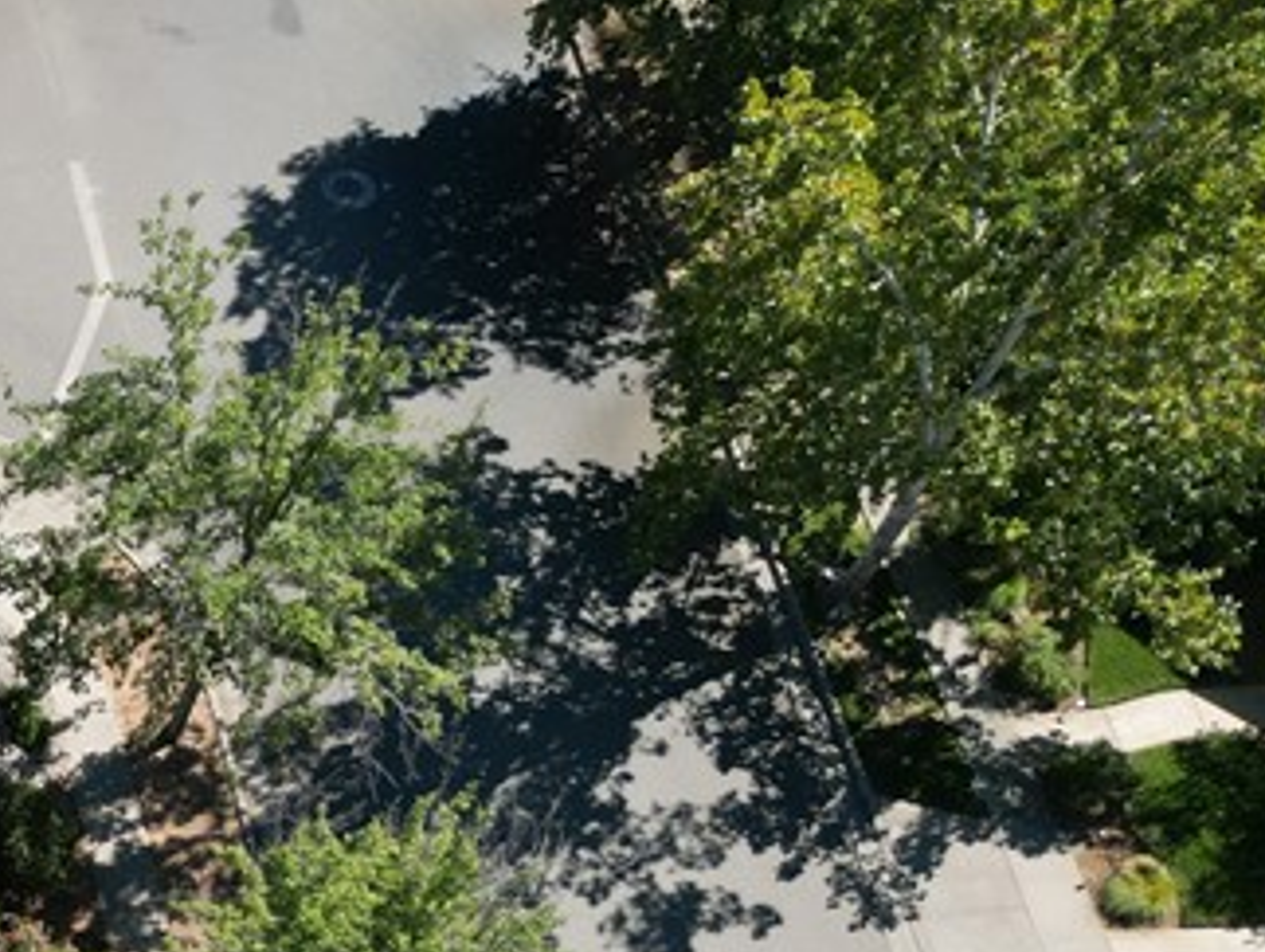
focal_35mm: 76
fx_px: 2780
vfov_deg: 18.3
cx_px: -525
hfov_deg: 22.1
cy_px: 1183
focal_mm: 6.72
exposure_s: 1/2000
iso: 140
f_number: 1.7
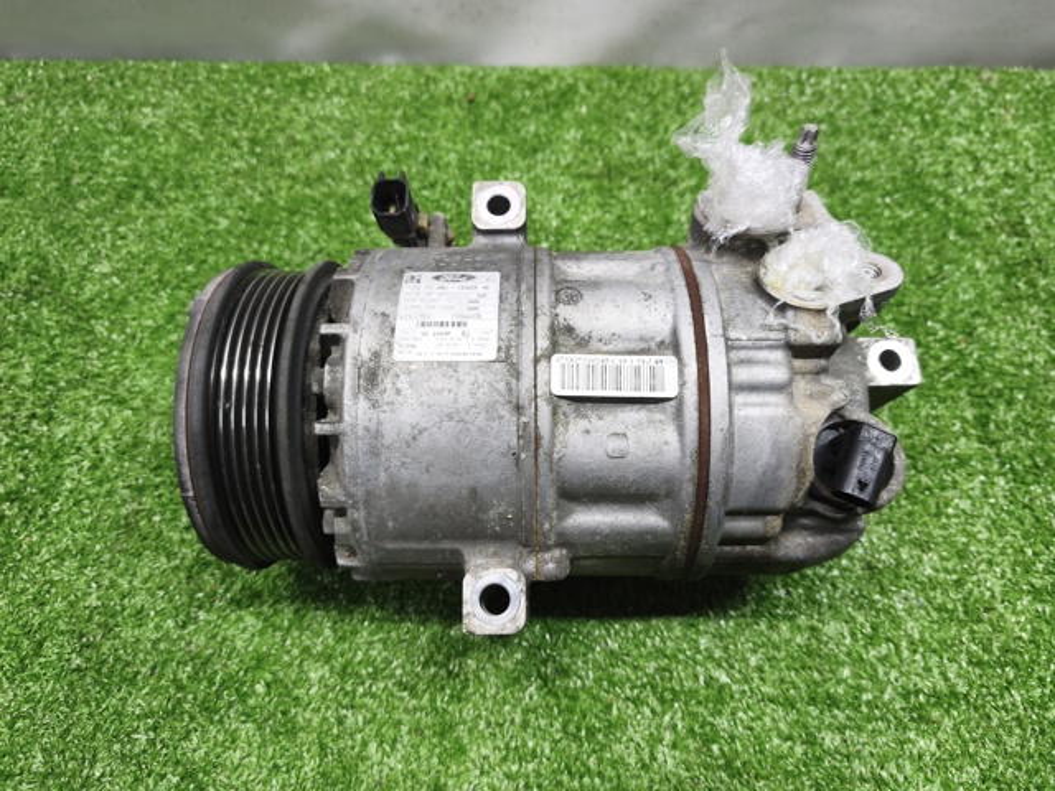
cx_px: 528
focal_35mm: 23
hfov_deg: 73.9
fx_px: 701
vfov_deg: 58.9
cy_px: 396
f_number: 1.7
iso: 320
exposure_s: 1/50
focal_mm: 5.35
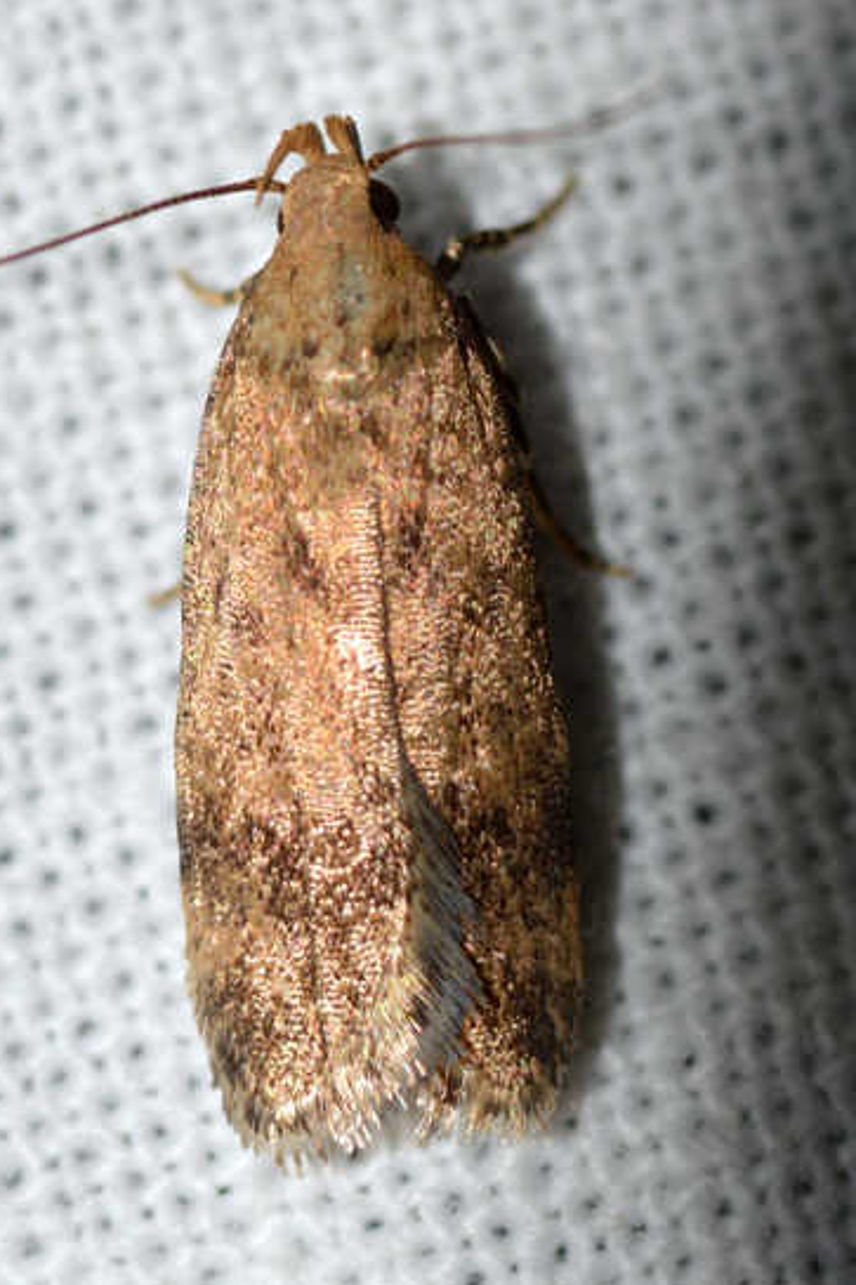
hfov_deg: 7.8
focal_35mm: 176
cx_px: 358
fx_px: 6281
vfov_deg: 11.7
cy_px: 620
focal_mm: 100
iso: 200
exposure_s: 1/200
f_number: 20
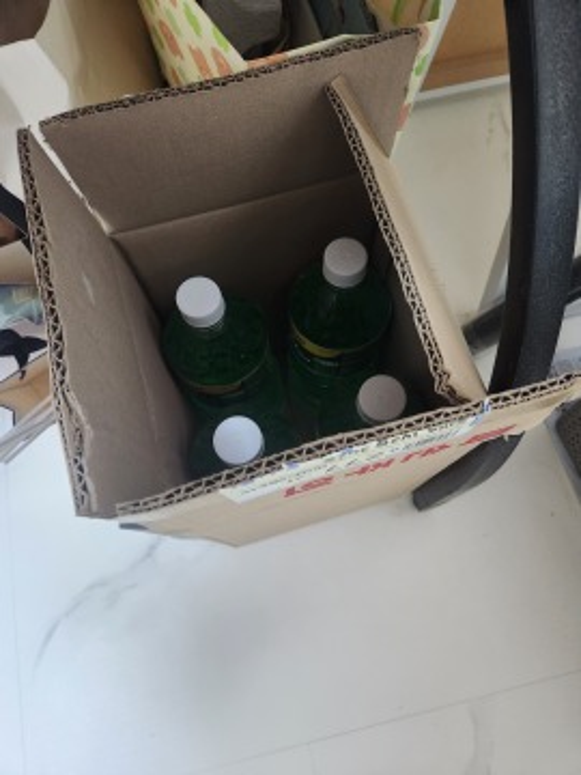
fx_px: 515
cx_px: 290
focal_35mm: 23
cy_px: 388
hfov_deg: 58.9
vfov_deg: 73.9
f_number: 1.8
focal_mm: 5.4
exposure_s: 1/120
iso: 640
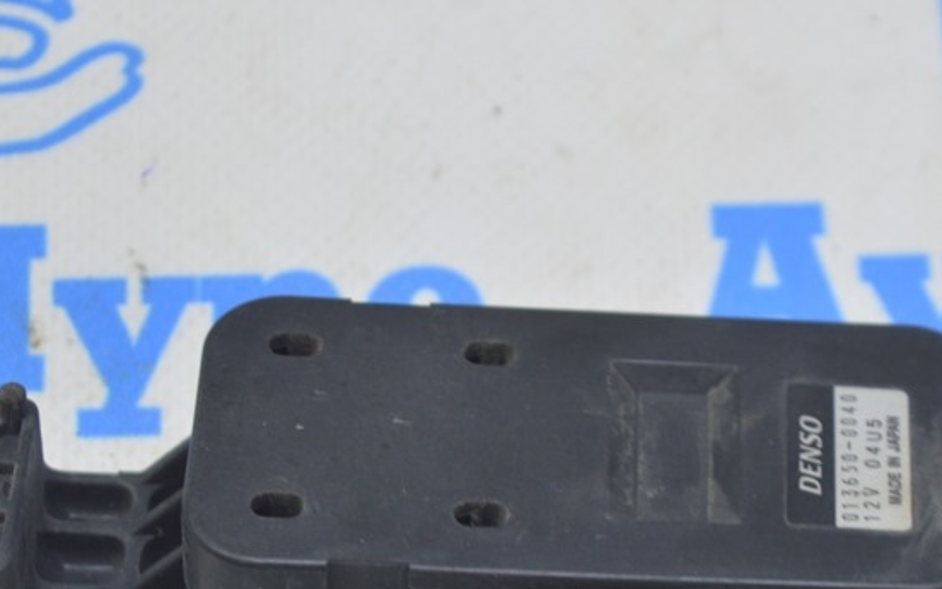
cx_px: 563
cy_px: 472
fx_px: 4004
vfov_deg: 8.4
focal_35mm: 156
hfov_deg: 13.4
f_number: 5.6
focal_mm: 55
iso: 400
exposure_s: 1/20
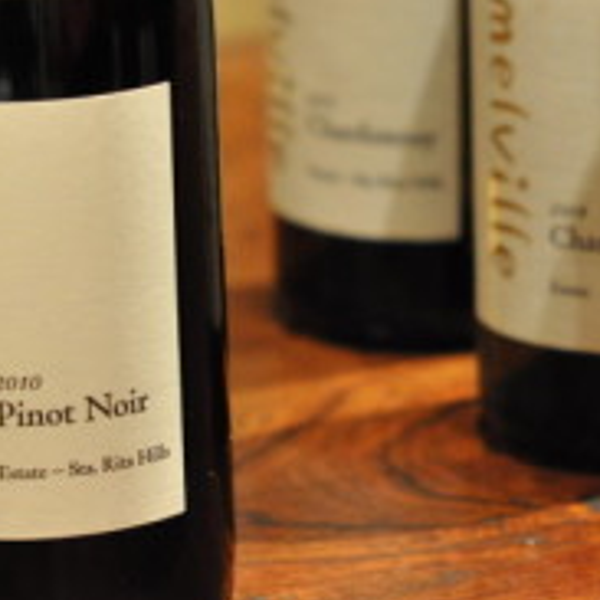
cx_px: 475
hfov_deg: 8.1
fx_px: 4236
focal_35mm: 216
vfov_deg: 8.1
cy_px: 248
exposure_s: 1/30
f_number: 2.8
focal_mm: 50
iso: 1400
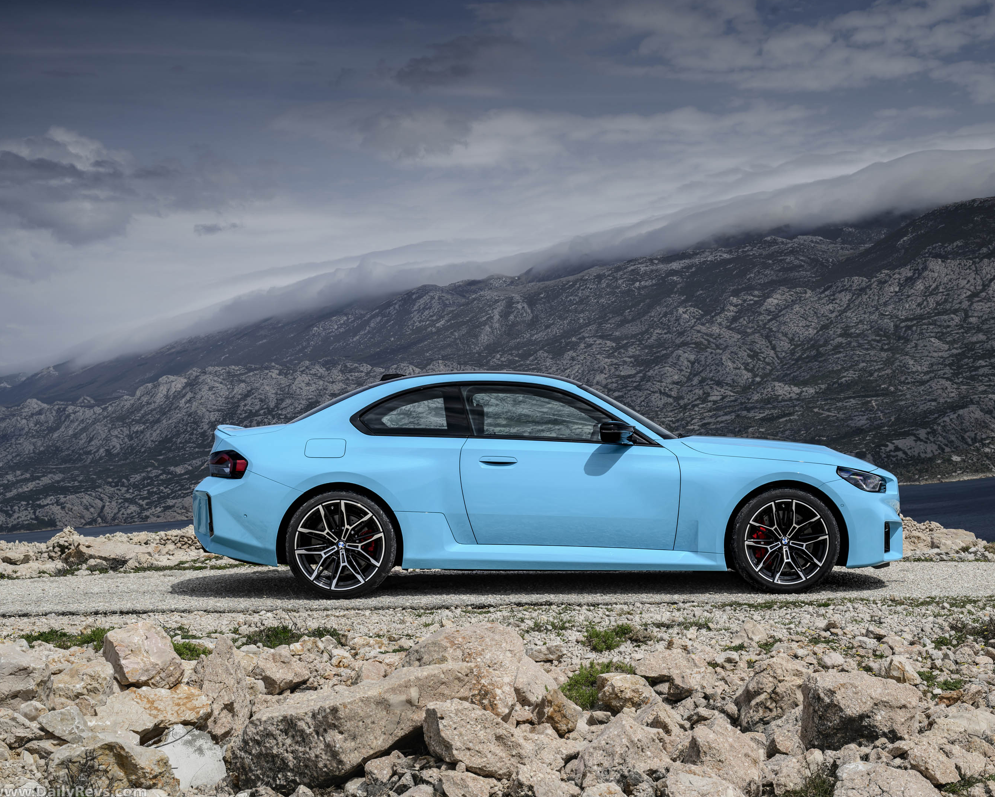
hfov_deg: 32.9
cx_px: 589
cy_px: 401
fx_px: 1679
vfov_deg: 26.7
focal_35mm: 57
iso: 32
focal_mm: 50
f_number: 10
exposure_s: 1/80
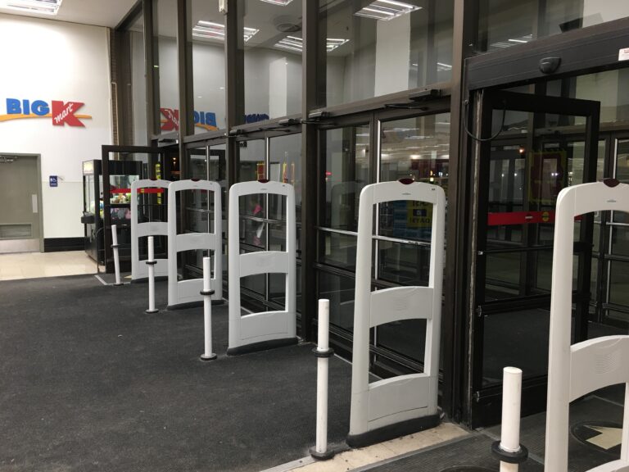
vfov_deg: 48.2
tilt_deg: -4.3
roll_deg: +0.3
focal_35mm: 29
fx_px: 527
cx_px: 314
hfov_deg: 61.7
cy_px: 236
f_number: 2.2
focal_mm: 4.15
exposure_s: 1/15
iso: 40
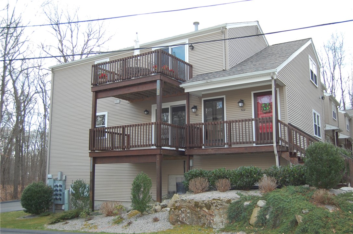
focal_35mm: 36
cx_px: 176
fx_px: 353
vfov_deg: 36.8
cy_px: 117
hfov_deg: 53.2
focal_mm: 24
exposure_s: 1/500
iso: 400
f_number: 4
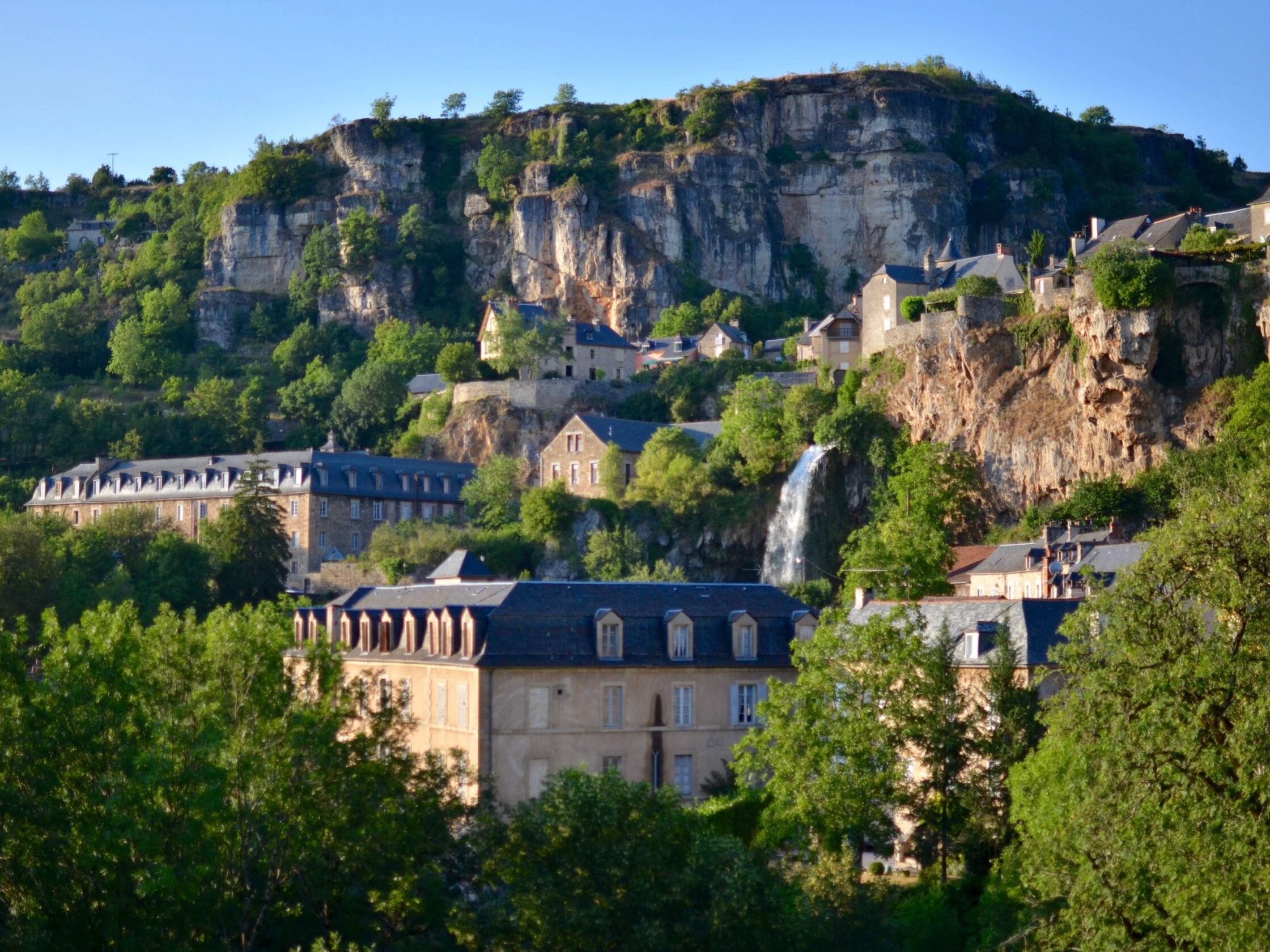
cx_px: 554
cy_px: 480
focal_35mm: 58
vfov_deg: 25.4
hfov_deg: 33.4
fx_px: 2111
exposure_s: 1/4000
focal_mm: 35
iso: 140
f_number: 1.8
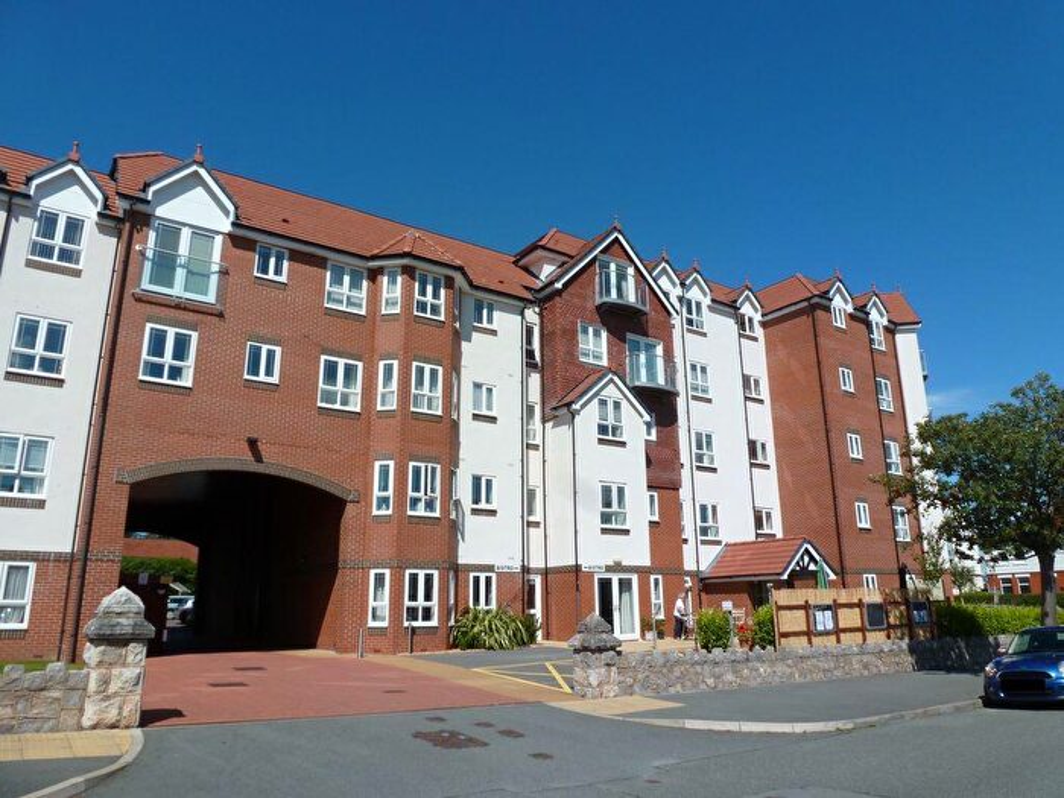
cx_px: 532
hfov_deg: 71.6
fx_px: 738
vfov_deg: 56.8
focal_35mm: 24
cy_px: 399
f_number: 5.6
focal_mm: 4.3
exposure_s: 1/500
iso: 100
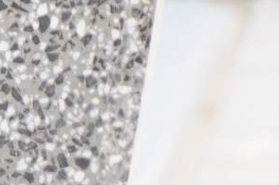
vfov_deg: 0.8
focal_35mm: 1639
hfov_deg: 1.3
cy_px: -337
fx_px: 12681
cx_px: -672
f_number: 7.1
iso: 500
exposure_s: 1/100
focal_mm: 150
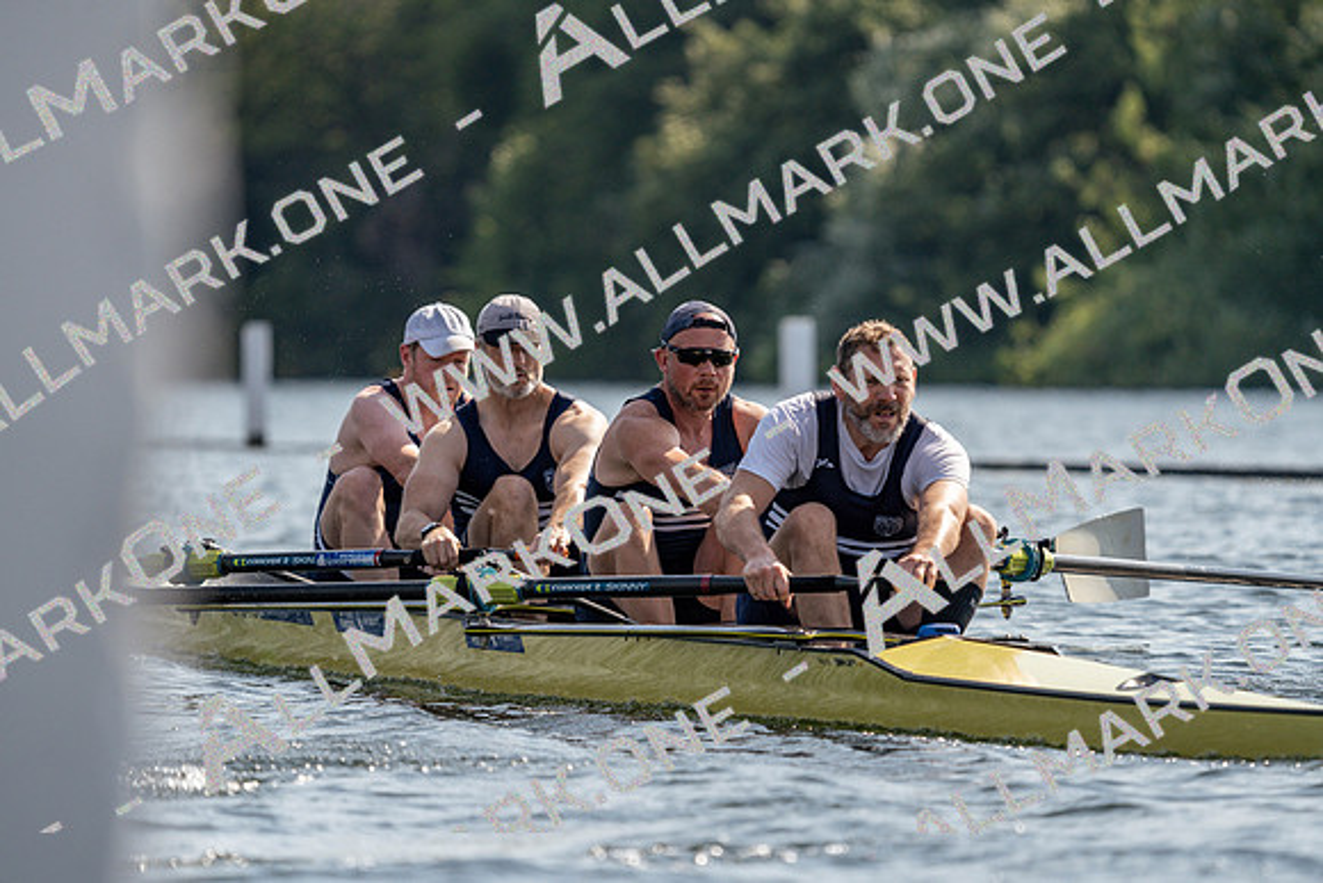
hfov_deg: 5.5
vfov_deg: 3.7
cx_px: 662
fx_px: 13821
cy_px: 442
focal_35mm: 376
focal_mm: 376
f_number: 6.3
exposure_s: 1/1600
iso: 250
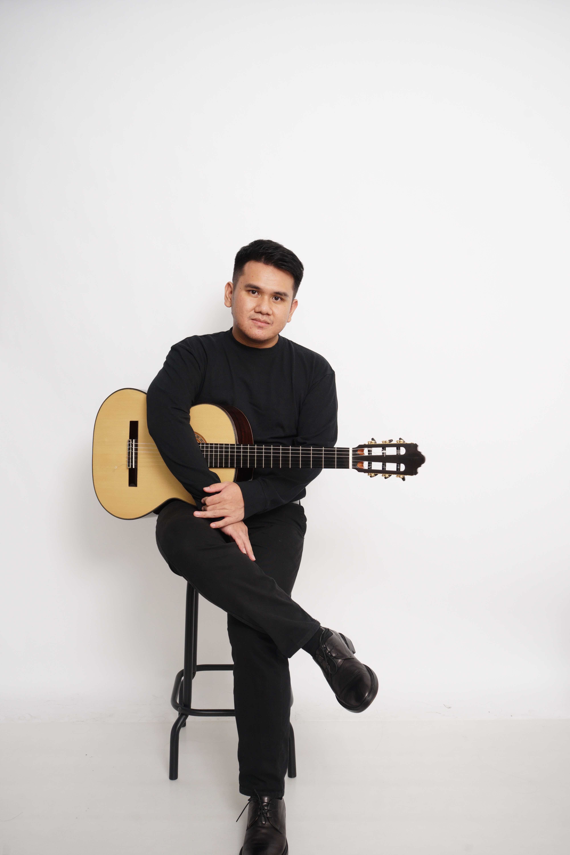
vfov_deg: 55.8
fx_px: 807
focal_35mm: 34
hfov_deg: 38.9
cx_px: 285
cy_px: 428
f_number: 8
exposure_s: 1/100
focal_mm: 34
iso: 500
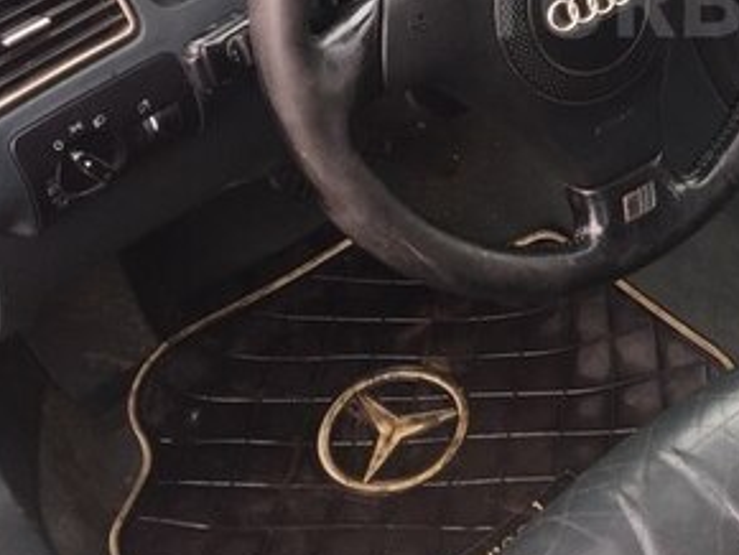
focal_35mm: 66
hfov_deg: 27.7
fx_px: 1410
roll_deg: -0.1
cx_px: 736
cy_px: -1
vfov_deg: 21.5
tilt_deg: -31.9
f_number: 2.2
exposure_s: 1/50
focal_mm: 4.15
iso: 40
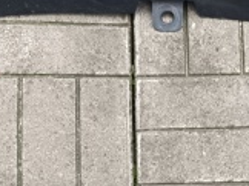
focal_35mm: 95
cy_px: 277
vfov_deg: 14.5
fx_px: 682
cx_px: 224
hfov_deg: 20.3
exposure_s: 1/100
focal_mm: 6.14
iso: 845
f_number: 1.65
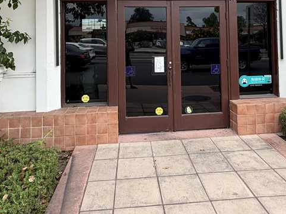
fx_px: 248
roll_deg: +1.6
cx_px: 157
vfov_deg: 43.8
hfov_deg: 59.9
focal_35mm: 30
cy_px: 33
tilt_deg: +2.1
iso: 64
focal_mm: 2.22
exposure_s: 1/486
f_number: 2.2
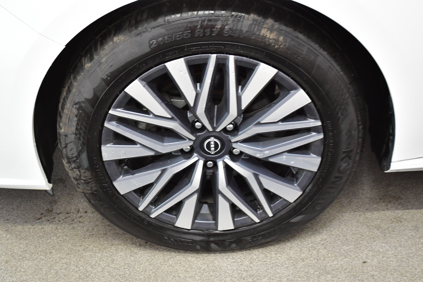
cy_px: 141
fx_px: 670
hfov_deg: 35.1
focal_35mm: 57
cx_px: 212
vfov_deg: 23.8
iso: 2000
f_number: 5.6
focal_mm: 38
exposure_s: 1/40
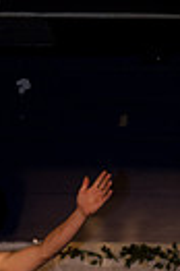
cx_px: -57
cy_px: 327
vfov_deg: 7.9
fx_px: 1940
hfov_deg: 5.3
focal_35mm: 258
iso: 500
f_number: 2.8
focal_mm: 50
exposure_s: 1/160
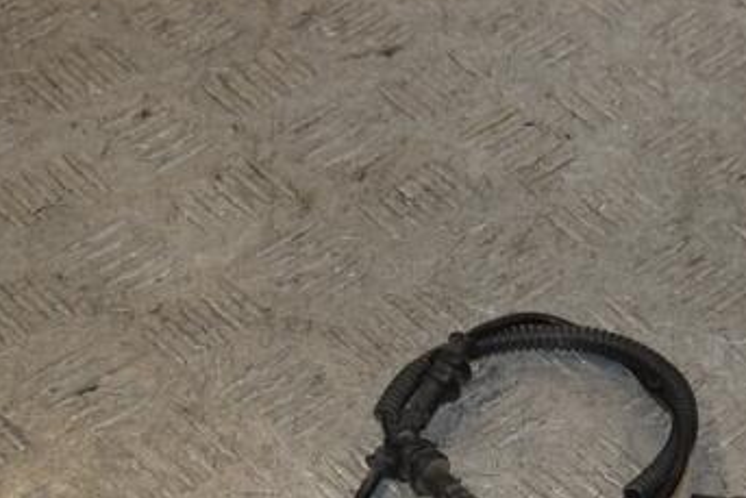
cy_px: 381
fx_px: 2612
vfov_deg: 10.9
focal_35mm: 126
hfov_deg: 16.1
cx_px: 596
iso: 800
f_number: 7.1
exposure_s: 1/200
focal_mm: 48
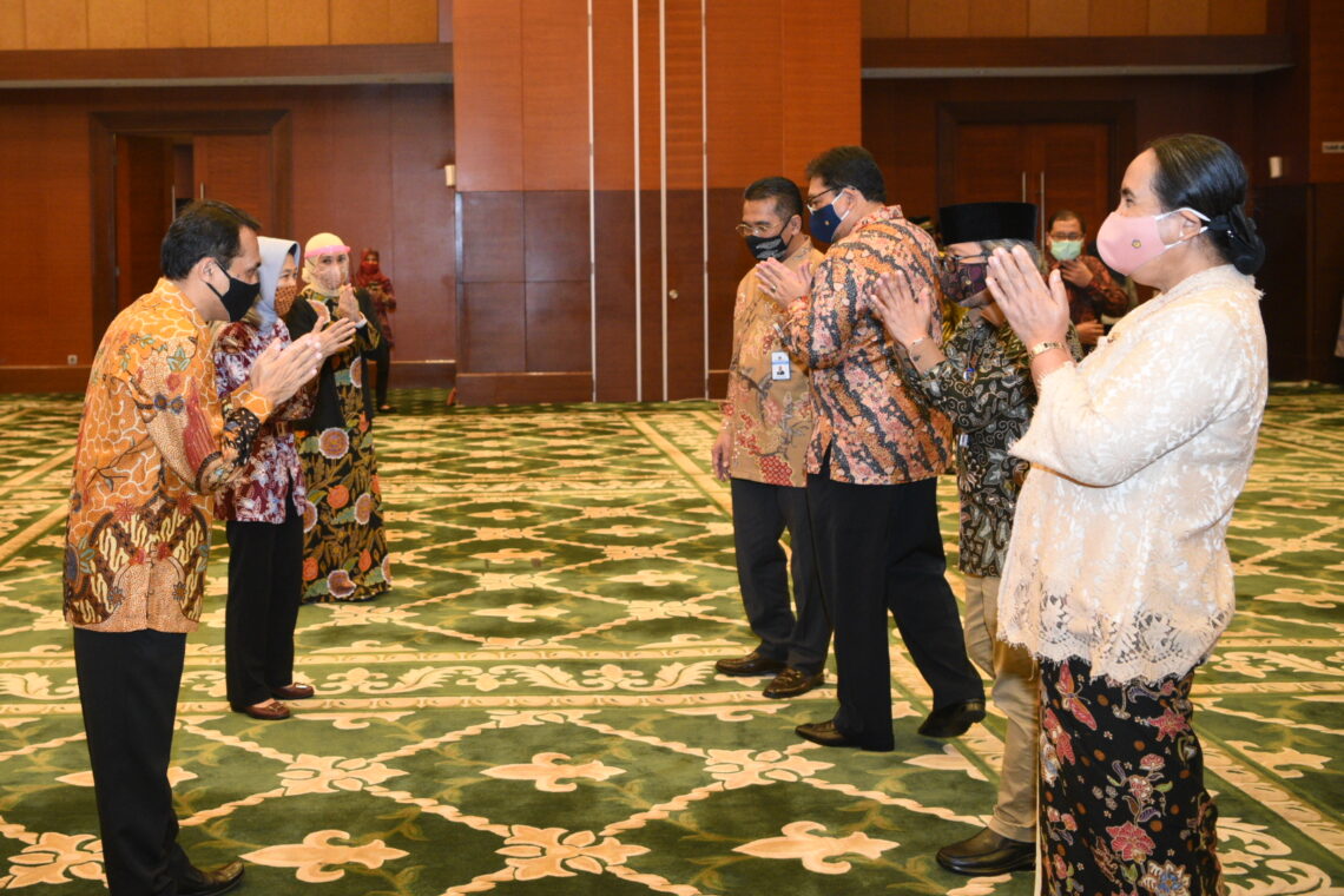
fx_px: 1269
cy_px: 448
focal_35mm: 34
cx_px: 672
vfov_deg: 38.9
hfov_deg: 55.8
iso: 3200
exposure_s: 1/125
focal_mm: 34
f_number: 3.5
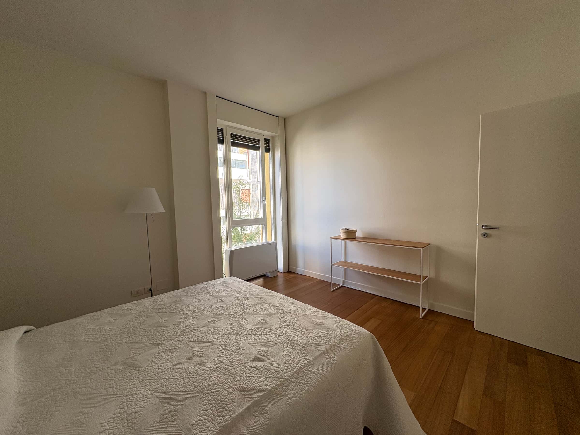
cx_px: 290
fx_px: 235
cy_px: 218
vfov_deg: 85.7
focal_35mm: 14
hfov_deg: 102.1
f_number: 2.2
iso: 64
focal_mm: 2.22
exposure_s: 1/132
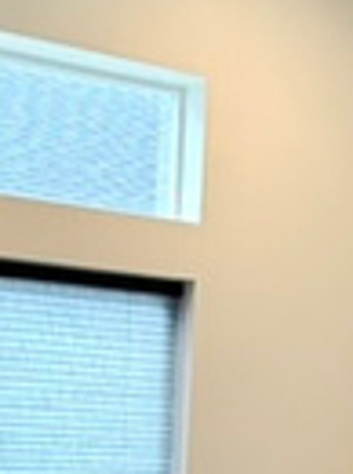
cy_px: 839
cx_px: 127
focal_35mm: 83
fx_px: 1132
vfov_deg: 18.7
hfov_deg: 17.7
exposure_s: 1/60
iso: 200
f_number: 2.2
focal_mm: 2.22
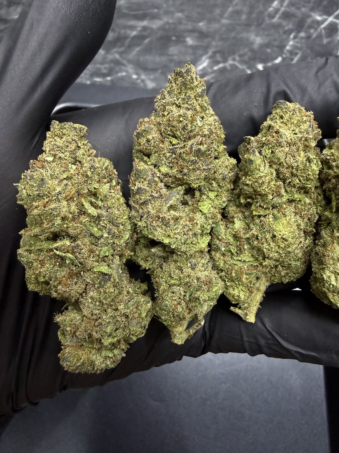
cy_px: 226
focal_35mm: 24
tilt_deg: -71.4
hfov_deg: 56.8
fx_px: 313
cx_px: 170
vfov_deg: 71.6
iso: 250
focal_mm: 2.22
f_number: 2.2
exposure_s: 1/48
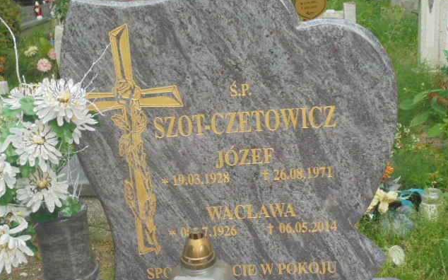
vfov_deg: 28.0
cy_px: 144
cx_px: 225
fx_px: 562
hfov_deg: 43.5
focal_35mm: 46
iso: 100
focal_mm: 7.8
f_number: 4.5
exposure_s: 1/100
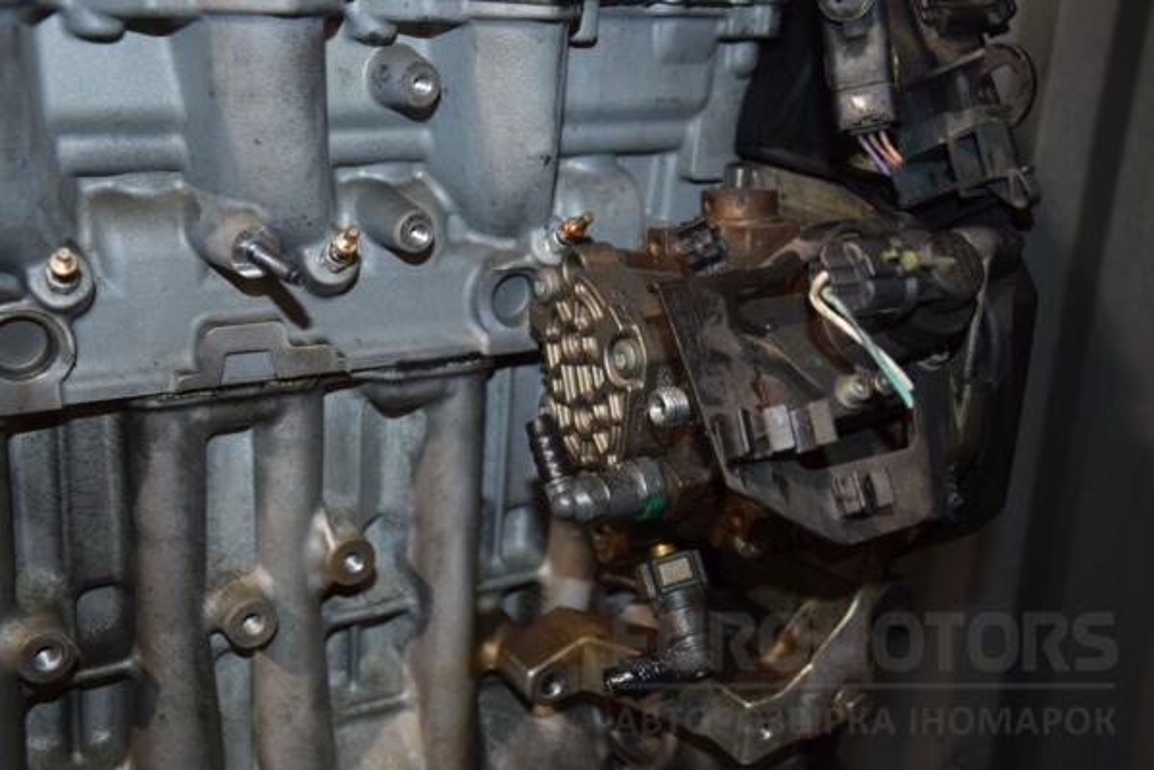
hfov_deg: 43.6
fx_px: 1442
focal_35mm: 45
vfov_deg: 29.9
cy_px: 385
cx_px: 577
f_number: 5
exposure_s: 1/60
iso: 800
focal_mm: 30
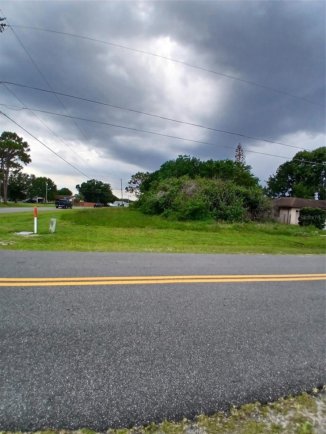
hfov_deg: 74.7
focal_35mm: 17
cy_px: 217
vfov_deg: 91.0
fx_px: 213
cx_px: 163
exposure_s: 1/545
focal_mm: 1.4
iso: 50
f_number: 2.2
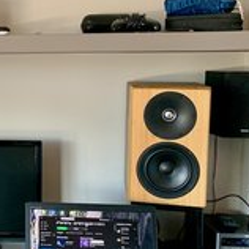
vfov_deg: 29.5
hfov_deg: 26.4
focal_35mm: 58
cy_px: 104
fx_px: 472
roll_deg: +0.2
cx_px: -46
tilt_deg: -4.9
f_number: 1.8
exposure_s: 1/60
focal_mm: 4.25
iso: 200
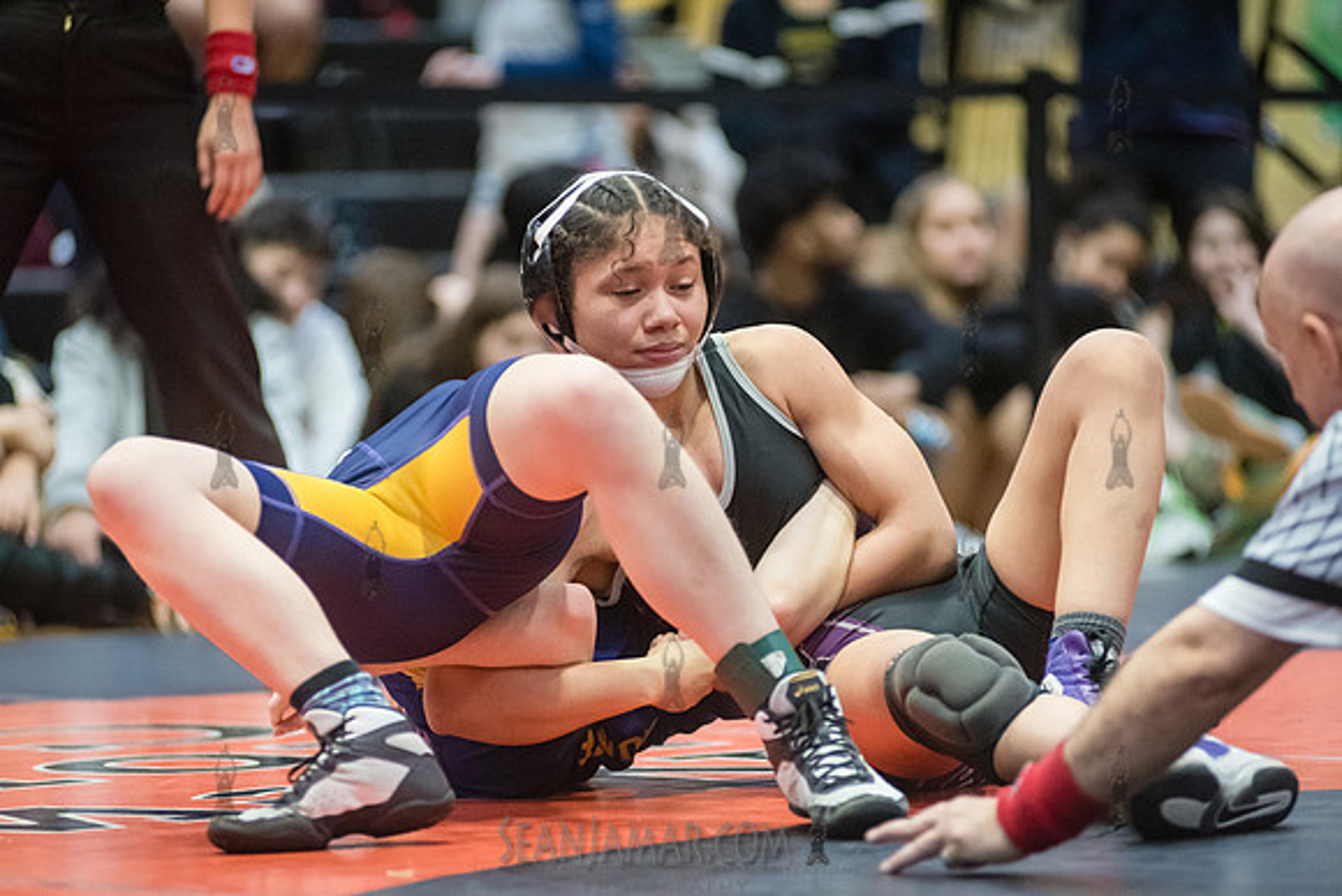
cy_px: 448
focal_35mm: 185
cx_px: 671
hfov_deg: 11.1
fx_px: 6898
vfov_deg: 7.4
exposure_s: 1/500
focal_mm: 185
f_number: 3.2
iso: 8000
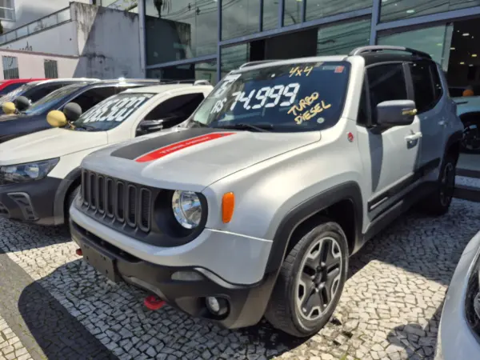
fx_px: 319
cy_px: 180
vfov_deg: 58.9
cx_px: 240
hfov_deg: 73.9
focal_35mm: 23
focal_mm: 5.4
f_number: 1.8
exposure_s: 1/2656
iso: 25
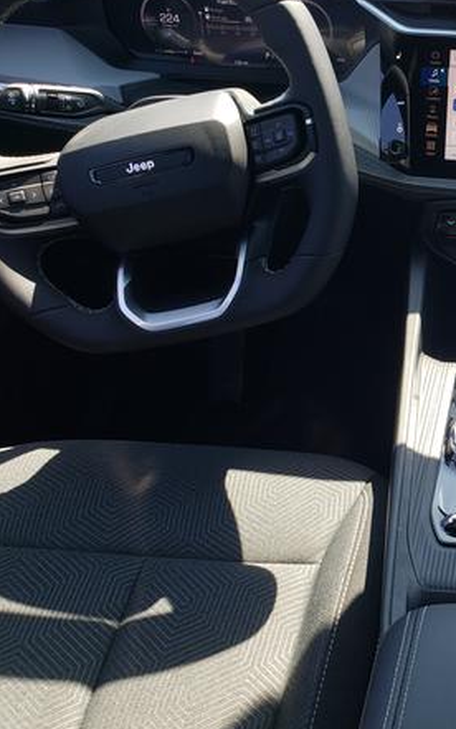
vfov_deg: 49.2
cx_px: 499
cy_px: 347
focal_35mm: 40
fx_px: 795
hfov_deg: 29.0
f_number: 2.4
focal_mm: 4.3
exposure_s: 1/165
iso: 50
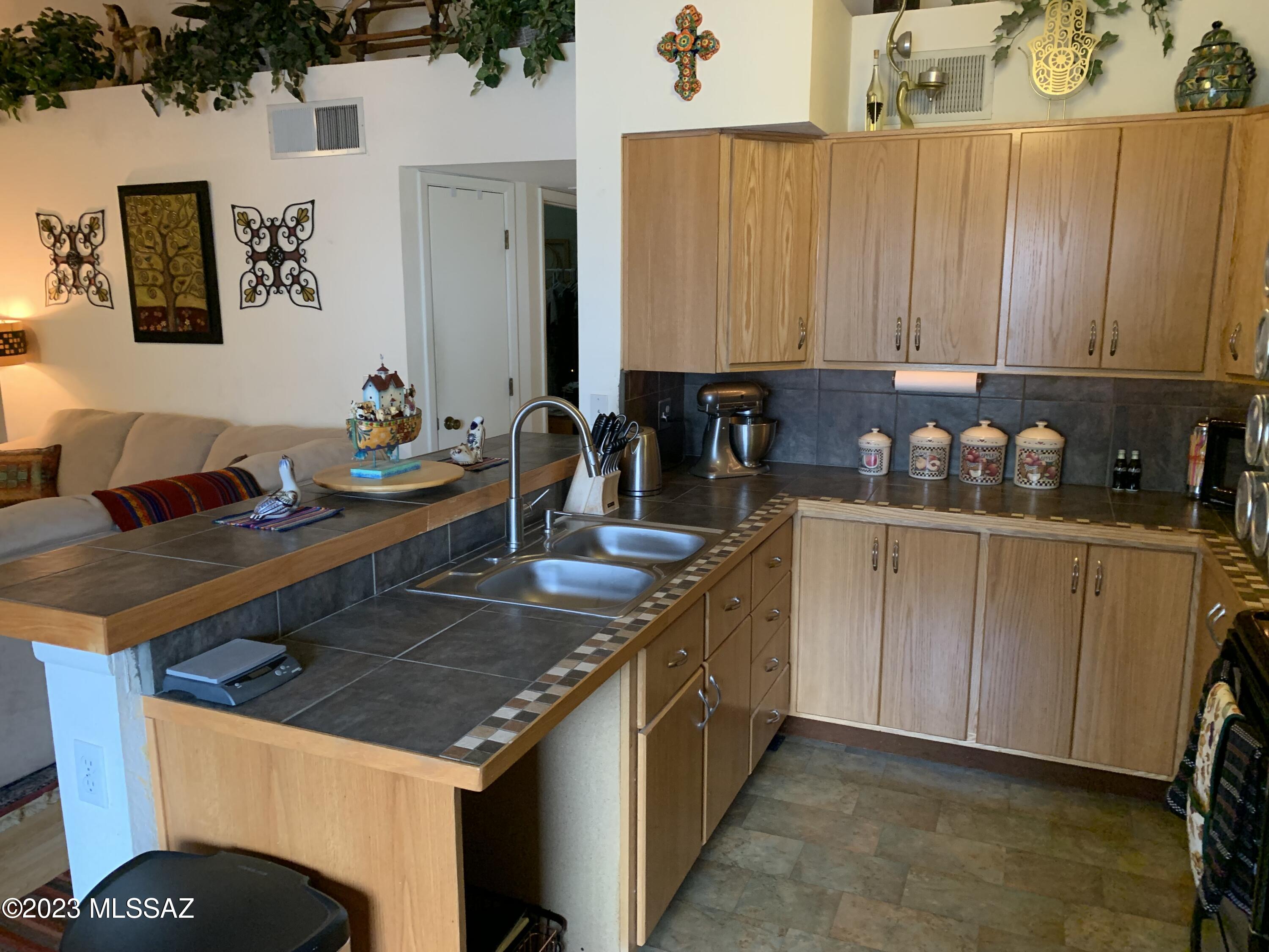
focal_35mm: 26
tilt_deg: -11.3
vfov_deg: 53.1
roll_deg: +0.1
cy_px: 476
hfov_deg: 67.3
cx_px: 634
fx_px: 953
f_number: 1.8
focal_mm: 4.25
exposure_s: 1/60
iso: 320
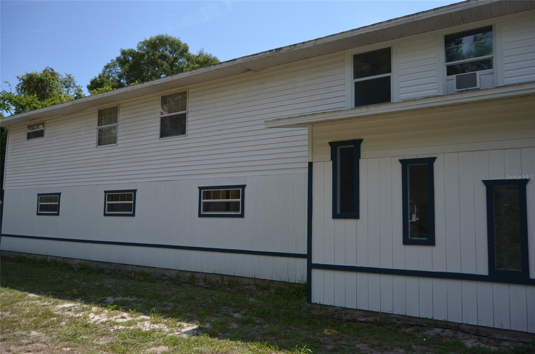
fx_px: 400
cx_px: 268
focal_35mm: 27
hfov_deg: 67.5
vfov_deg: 47.7
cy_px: 177
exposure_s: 1/2000
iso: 160
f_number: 3.5
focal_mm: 18
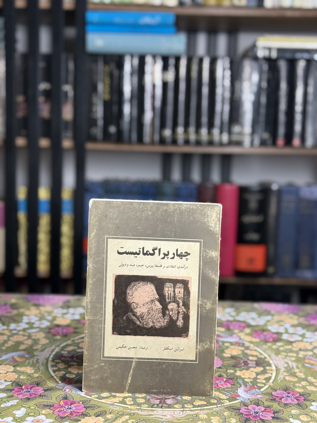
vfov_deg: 39.7
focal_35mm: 48
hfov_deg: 30.3
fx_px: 586
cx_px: 158
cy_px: 212
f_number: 1.78
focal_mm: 6.76
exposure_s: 1/100
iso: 125
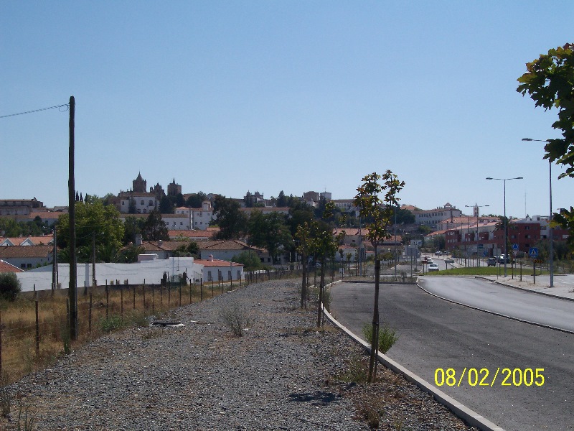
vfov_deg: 23.3
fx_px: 1045
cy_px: 216
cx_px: 287
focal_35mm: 63
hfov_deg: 30.7
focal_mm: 13.3
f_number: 5.6
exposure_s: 1/1000
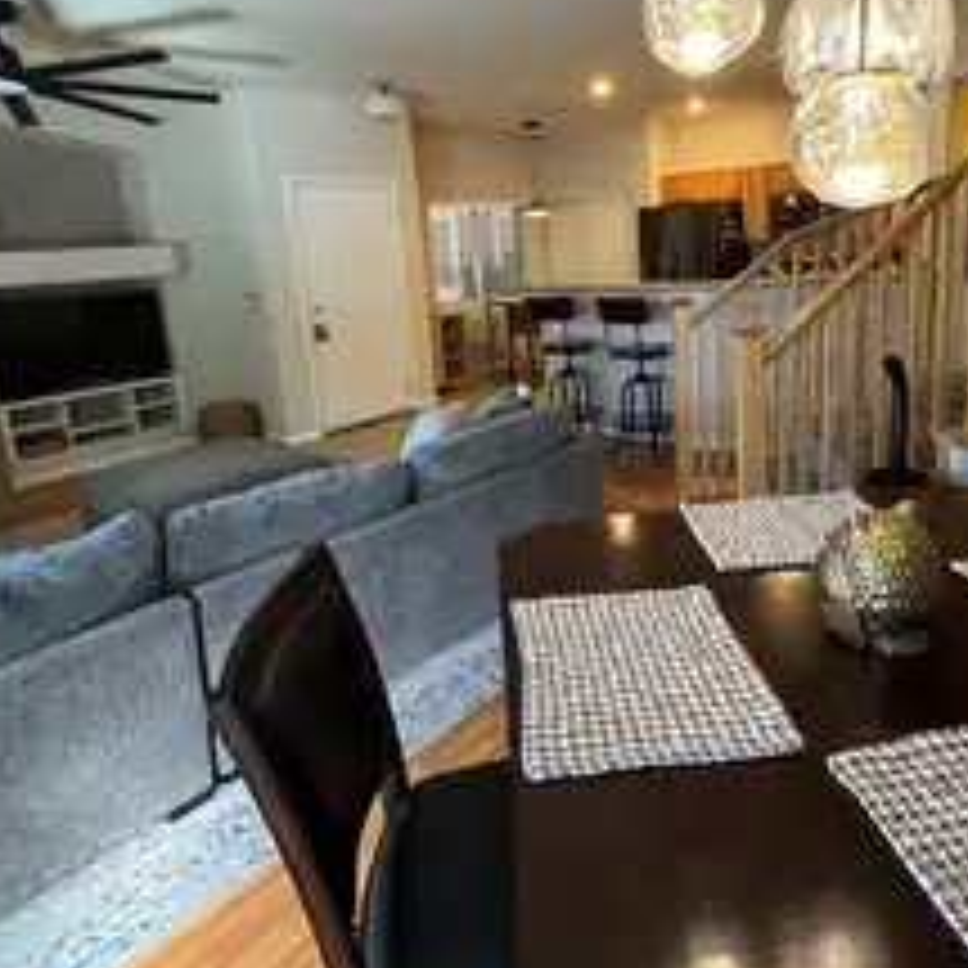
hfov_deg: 66.8
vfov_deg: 66.6
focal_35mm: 23
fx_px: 728
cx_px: 567
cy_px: 387
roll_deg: +3.3
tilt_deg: -13.2
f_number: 2.2
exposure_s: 1/60
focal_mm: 2.22
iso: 400
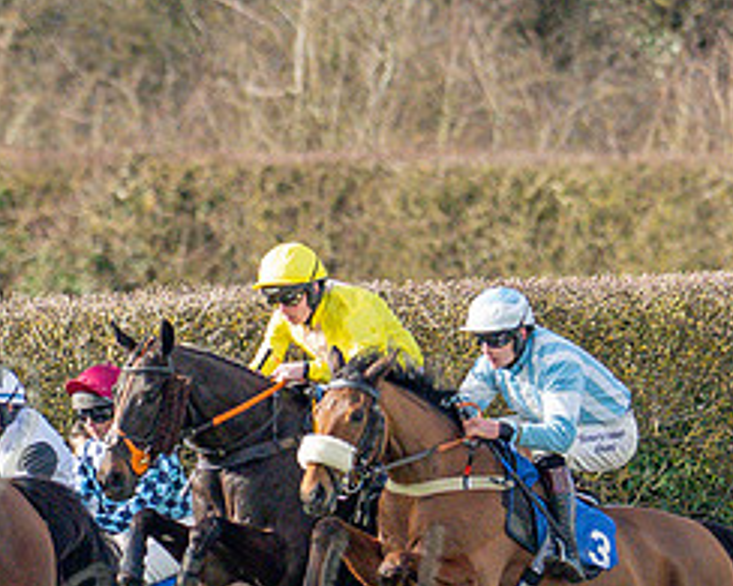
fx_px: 54517
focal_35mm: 2514
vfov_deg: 0.6
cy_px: 670
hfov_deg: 0.8
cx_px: 139
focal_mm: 400
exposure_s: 1/2500
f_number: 4.5
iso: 800
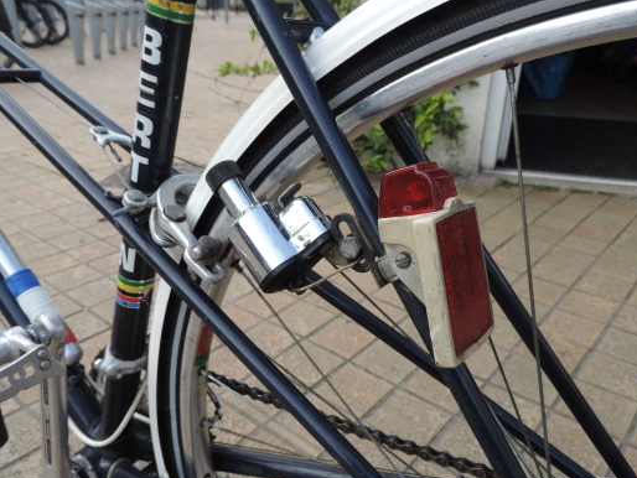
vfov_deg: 49.8
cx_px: 312
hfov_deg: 63.4
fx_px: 515
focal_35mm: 28
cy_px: 237
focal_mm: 4.3
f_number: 3
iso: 80
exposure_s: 1/320
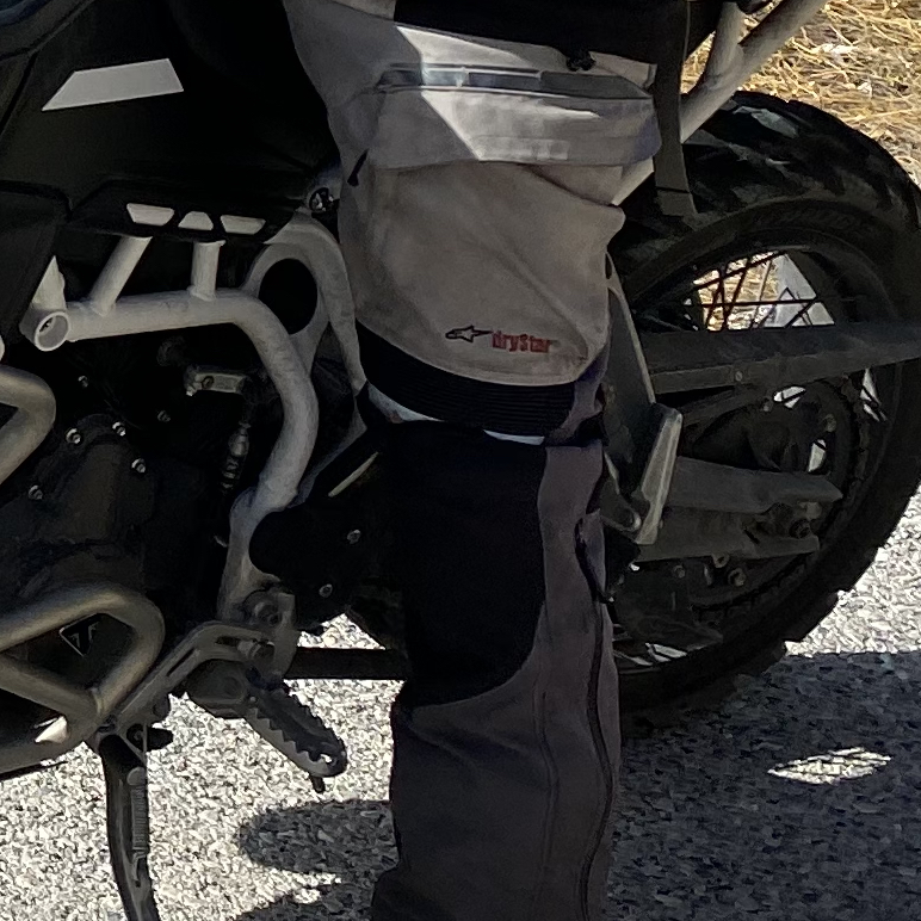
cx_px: -880
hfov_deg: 12.8
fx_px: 3612
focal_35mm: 120
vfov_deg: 13.1
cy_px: -731
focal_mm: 4.25
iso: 32
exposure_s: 1/3610
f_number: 1.8
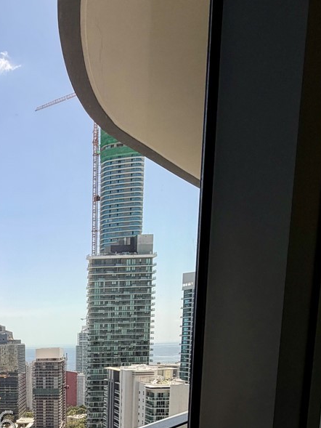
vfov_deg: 42.5
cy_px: 424
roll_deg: +1.4
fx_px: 470
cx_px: -27
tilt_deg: -9.6
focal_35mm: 38
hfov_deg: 33.3
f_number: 2.2
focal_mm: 2.22
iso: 40
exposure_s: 1/502
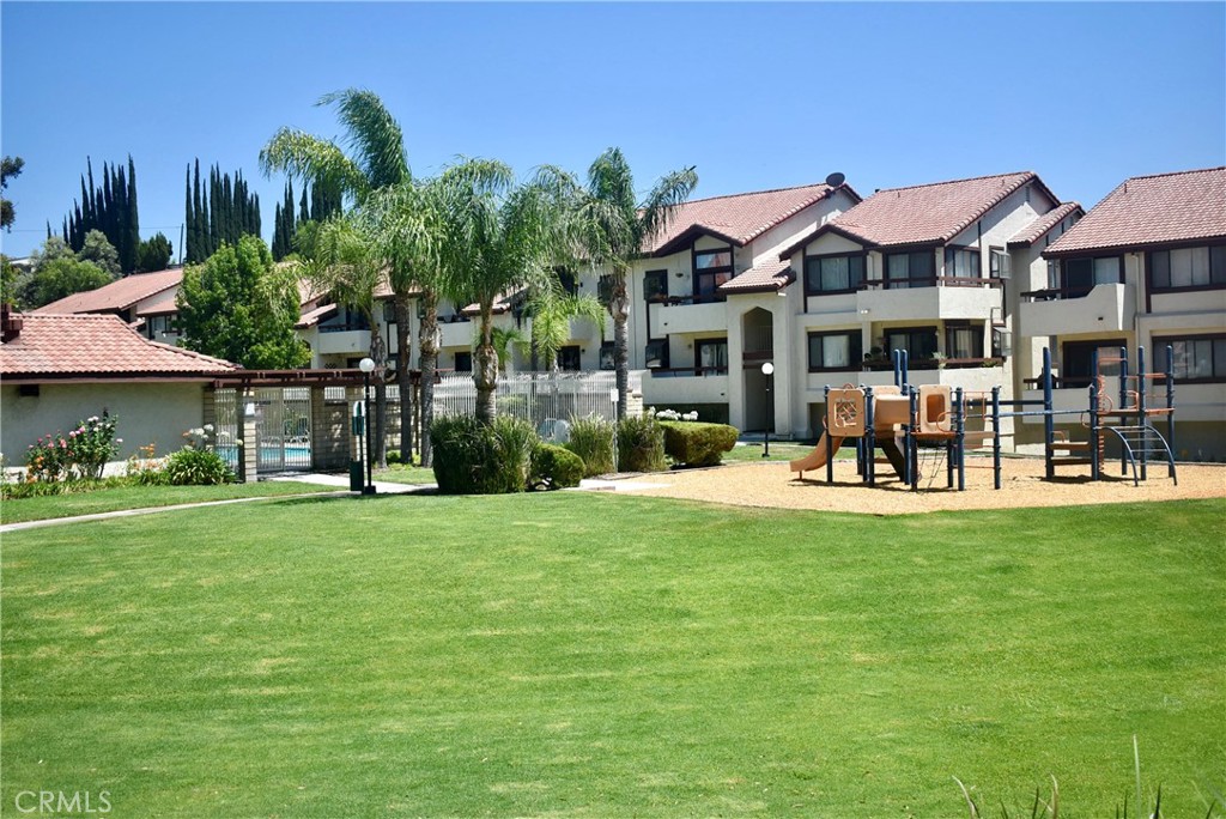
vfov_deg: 34.3
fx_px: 1329
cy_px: 410
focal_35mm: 39
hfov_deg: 49.5
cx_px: 613
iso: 400
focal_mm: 26
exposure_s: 1/3200
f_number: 4
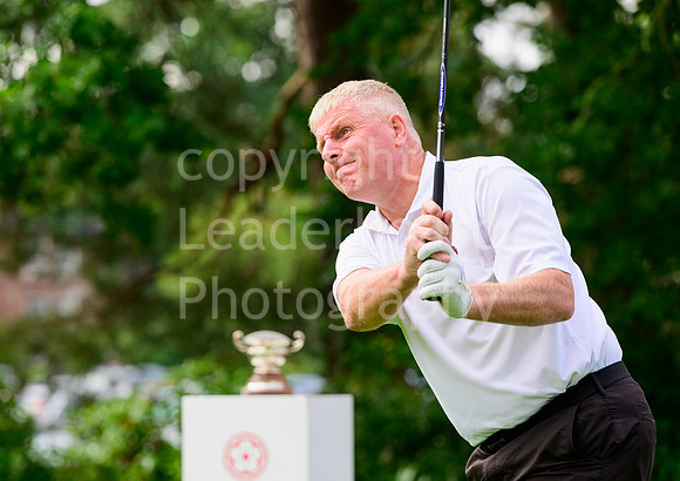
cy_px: 206
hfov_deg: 8.5
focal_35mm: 239
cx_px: 267
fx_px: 4592
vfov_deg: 6.0
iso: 640
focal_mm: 200
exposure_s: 1/1600
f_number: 5
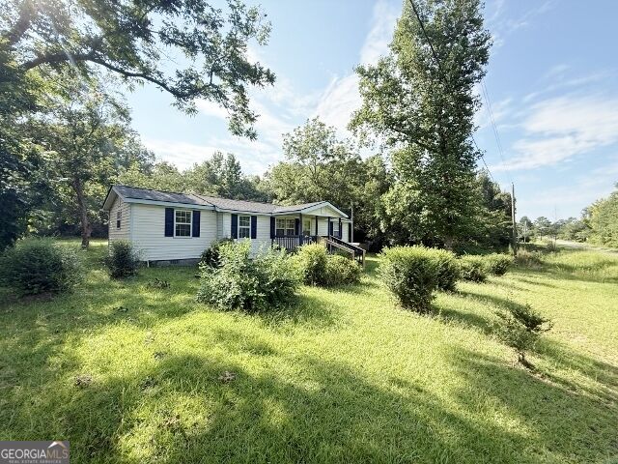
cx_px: 309
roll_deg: +0.1
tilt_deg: +0.7
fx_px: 250
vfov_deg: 85.7
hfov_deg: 102.1
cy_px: 232
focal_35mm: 14
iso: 64
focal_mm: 2.22
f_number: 2.2
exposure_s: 1/841
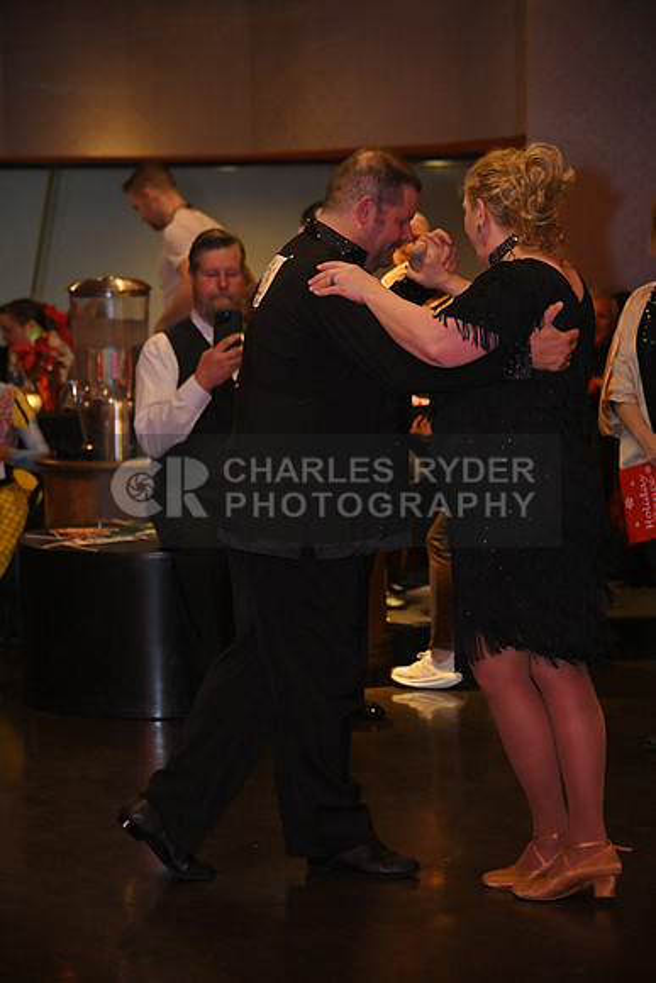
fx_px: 2595
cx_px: 328
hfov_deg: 14.4
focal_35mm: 95
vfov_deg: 21.5
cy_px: 492
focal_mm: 95
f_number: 4
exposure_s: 1/100
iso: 4000
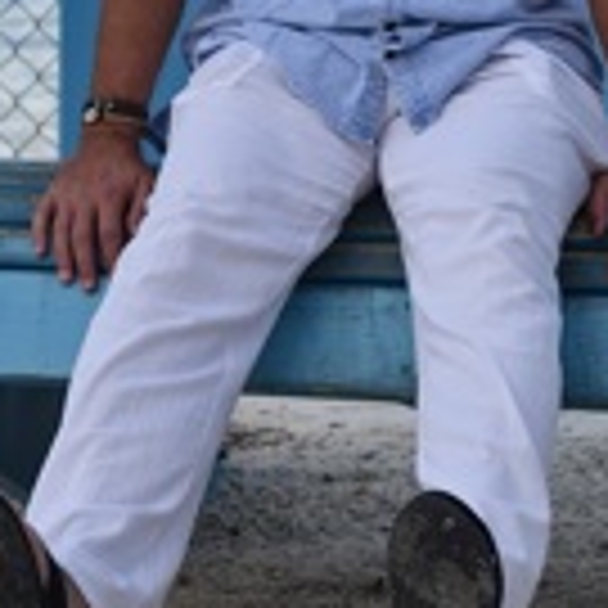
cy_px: -113
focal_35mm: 265
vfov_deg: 6.6
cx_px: 385
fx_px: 5266
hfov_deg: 6.6
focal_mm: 70
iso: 280
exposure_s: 1/500
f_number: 5.6
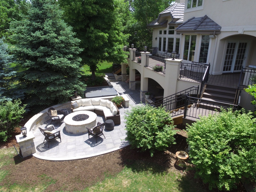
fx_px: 148
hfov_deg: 81.7
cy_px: 96
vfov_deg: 66.0
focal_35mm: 20
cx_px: 128
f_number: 2.8
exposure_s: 1/710
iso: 100
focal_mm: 3.61
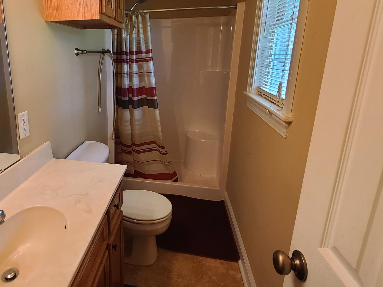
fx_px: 232
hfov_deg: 75.4
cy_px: 118
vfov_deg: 63.0
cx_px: 114
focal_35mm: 21
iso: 320
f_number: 2.2
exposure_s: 1/60
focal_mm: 2.2
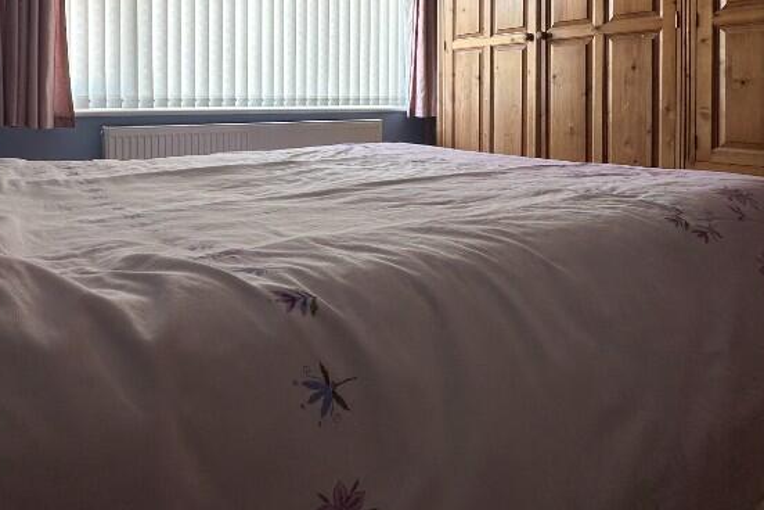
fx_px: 573
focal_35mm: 27
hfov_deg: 66.8
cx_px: 310
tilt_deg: -0.5
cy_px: 100
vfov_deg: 45.4
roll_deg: -0.1
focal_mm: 2.22
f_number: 2.2
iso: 50
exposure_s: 1/99
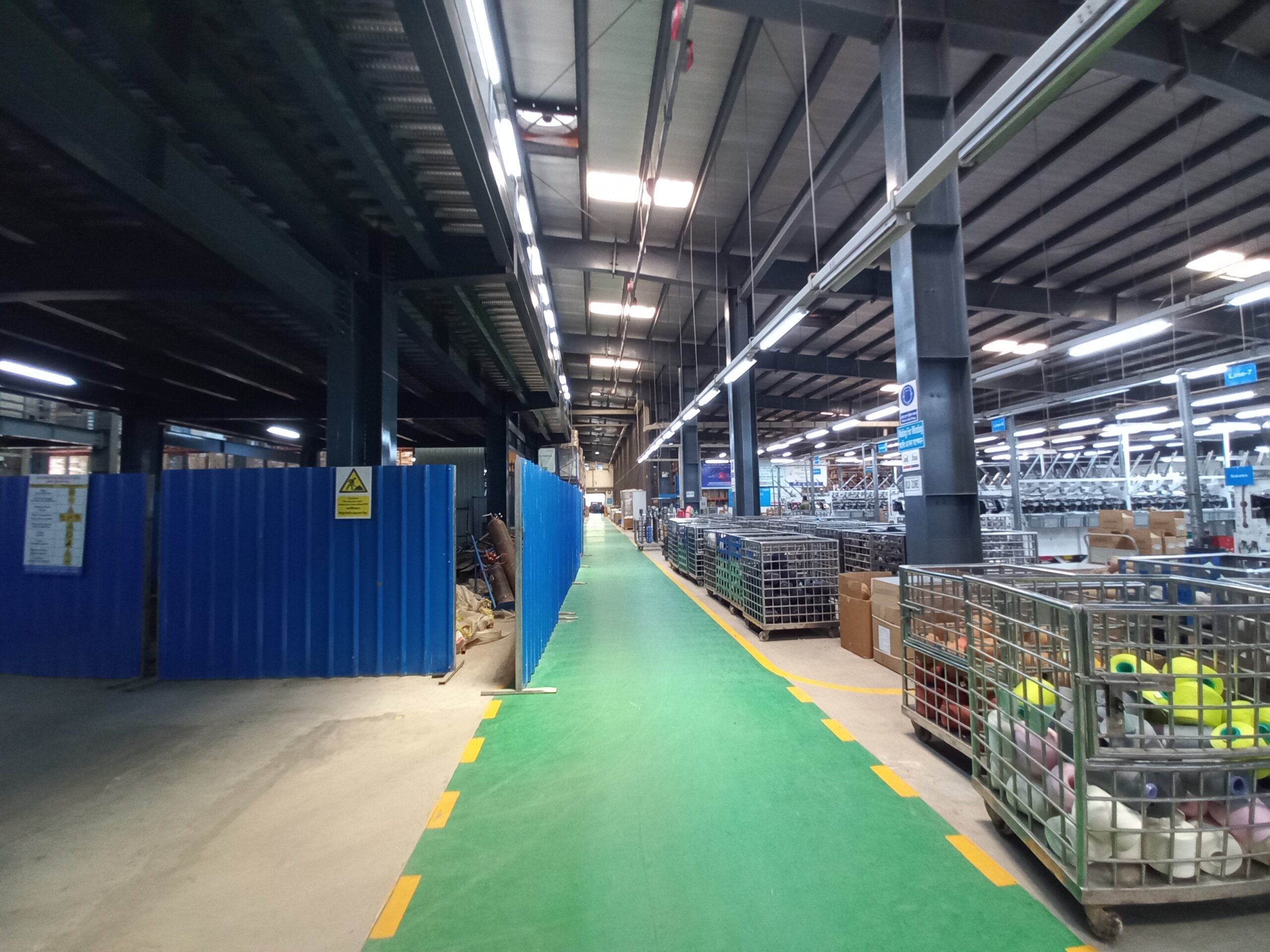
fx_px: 477
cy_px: 476
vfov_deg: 89.9
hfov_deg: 106.2
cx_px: 635
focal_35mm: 13
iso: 160
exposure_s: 1/33.3
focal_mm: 1.42
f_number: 2.2
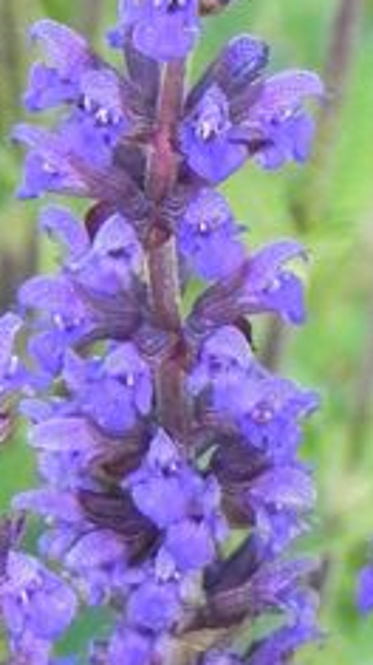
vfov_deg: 4.5
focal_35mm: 478
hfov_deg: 2.5
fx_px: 8414
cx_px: 100
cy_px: 606
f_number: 5
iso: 160
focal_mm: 23
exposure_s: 1/100
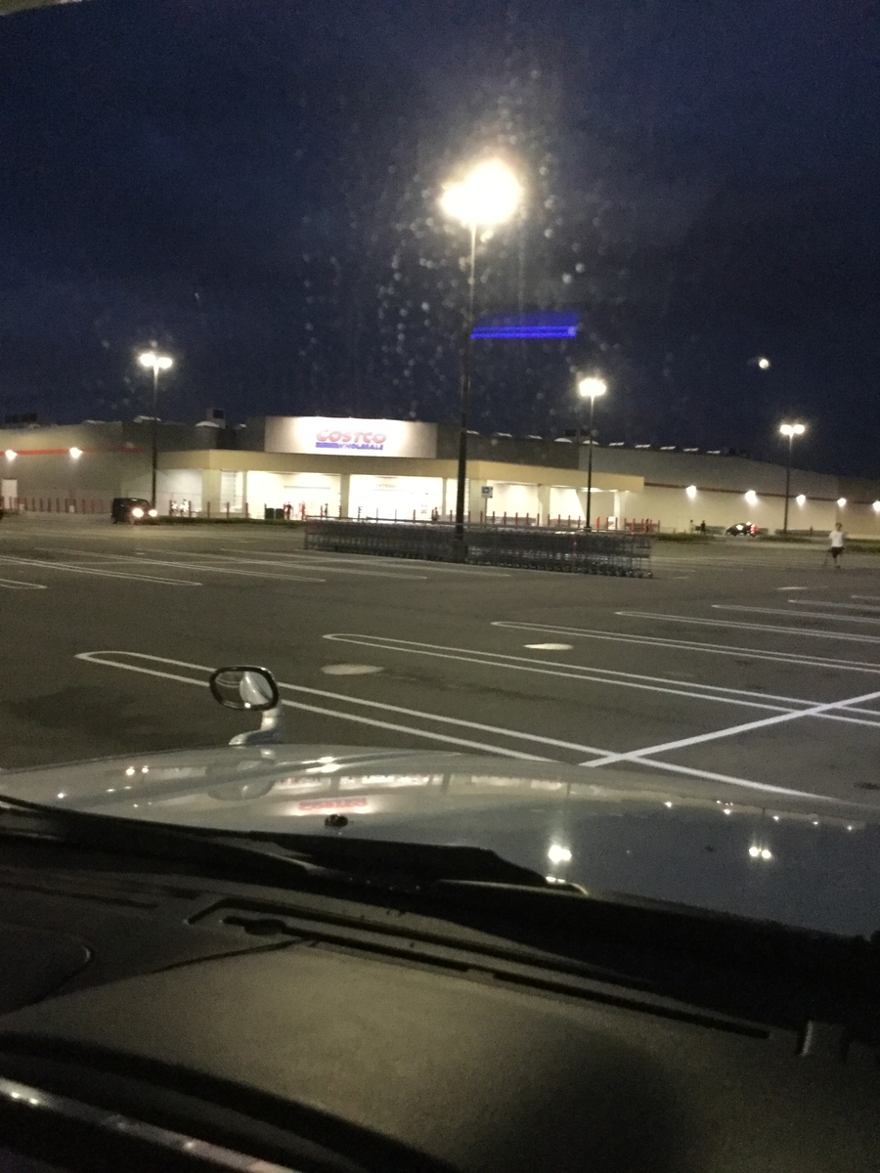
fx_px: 1051
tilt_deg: -3.9
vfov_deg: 58.4
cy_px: 586
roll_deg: -2.4
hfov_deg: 45.4
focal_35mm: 31
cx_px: 440
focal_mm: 3.3
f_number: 2.4
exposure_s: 1/15
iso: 320
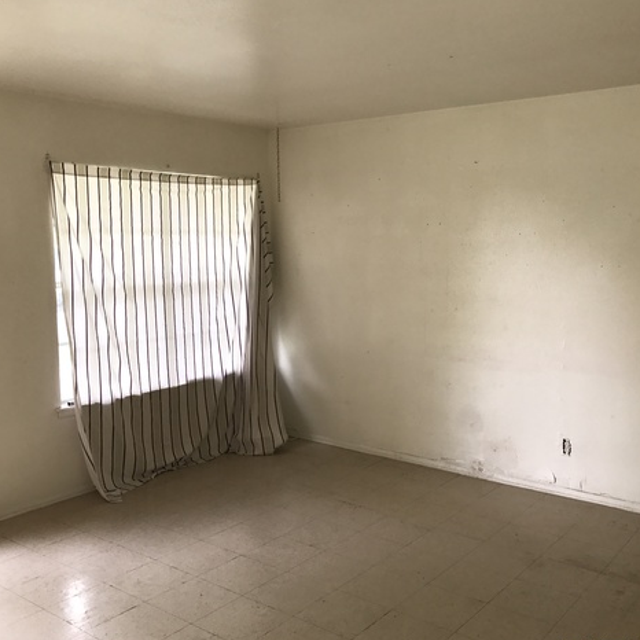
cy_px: 325
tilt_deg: -6.4
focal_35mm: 34
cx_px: 336
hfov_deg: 48.4
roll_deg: +0.4
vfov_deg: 48.4
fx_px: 711
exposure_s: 1/30
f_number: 1.8
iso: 25
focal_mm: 3.99
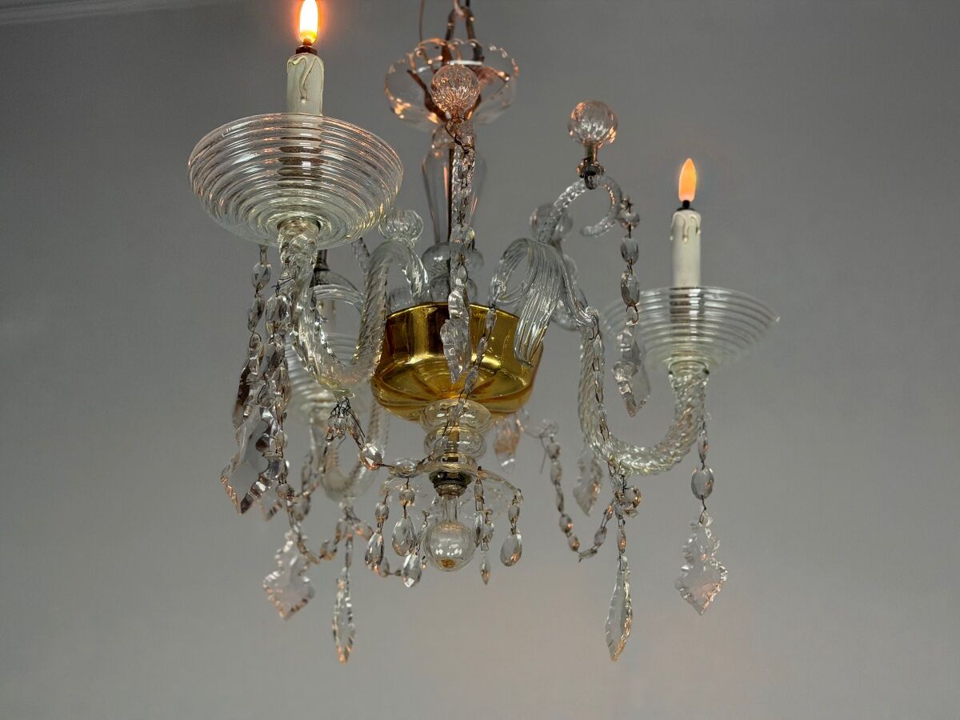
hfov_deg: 39.7
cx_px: 480
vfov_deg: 30.3
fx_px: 1331
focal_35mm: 48
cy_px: 360
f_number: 1.78
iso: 250
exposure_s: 1/100
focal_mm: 6.76
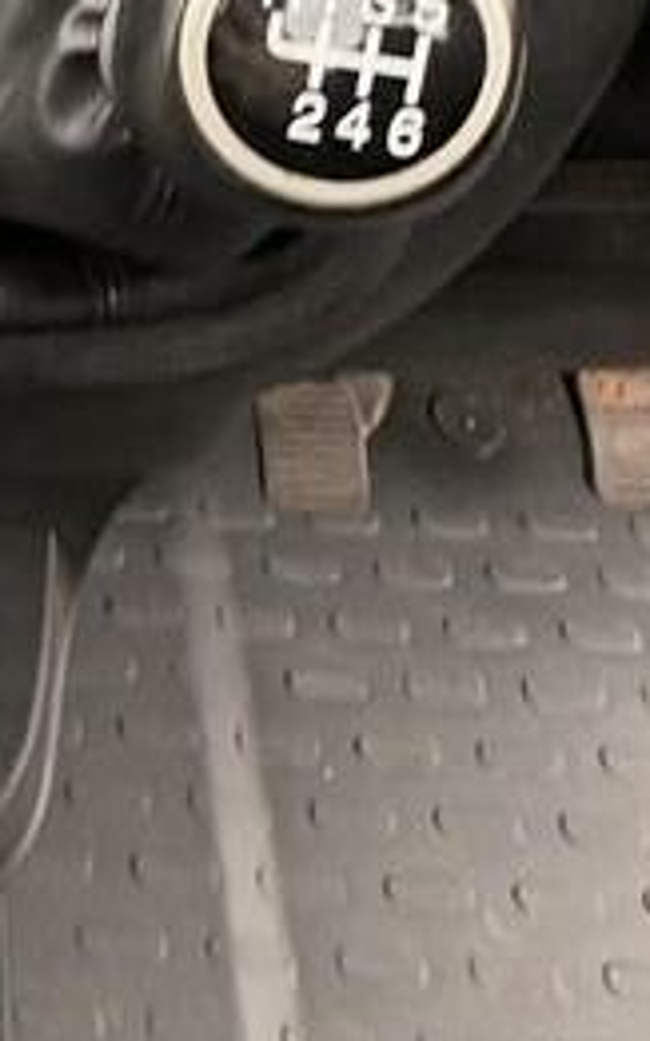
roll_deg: -7.8
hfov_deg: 22.6
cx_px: -195
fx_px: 1446
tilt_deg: -40.6
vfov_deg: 33.9
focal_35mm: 51
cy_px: -128
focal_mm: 2.22
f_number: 2.2
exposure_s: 1/65
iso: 200
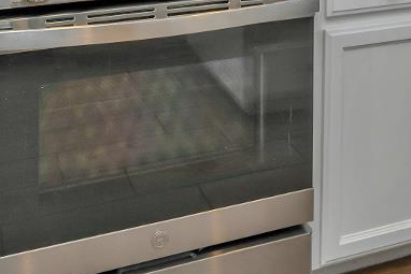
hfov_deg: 36.2
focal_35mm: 55
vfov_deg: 19.3
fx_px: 628
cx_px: 187
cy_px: -205
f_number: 6.3
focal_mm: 14
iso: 320
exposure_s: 1/30
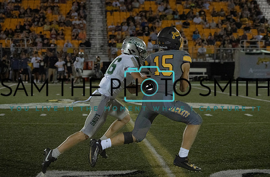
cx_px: 153
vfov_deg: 11.7
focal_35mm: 116
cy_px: 75
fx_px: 866
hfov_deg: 17.7
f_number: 5.6
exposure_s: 1/1000
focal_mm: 102
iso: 16000
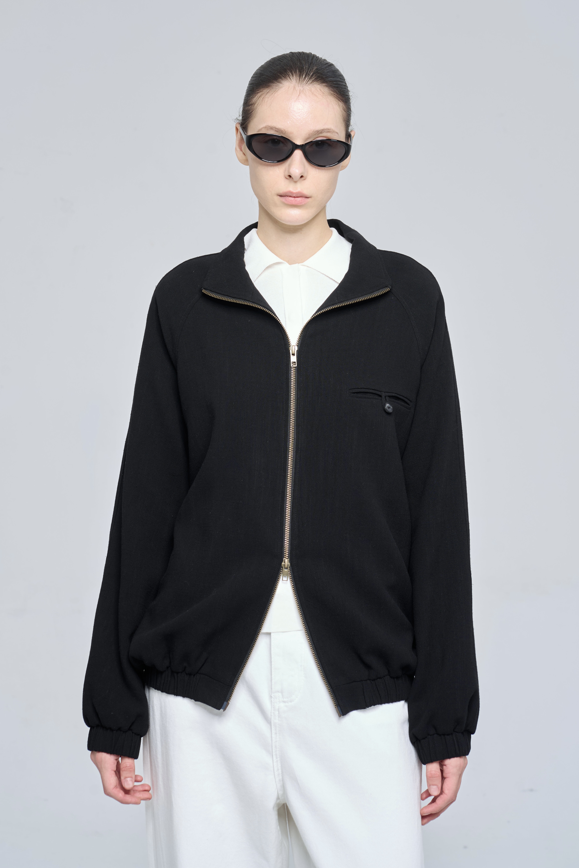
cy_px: 434
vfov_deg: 23.9
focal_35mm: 85
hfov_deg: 16.1
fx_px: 2050
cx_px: 290
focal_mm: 85
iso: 200
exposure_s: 1/125
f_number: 8
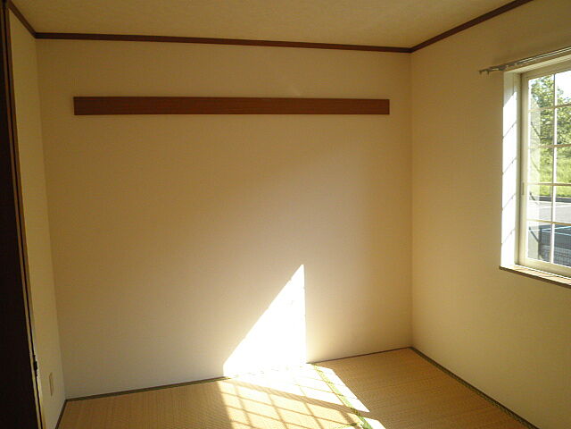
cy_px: 214
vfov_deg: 53.1
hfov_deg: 67.3
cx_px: 286
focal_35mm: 26
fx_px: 429
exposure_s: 1/200
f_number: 2.8
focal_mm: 4.7
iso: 64
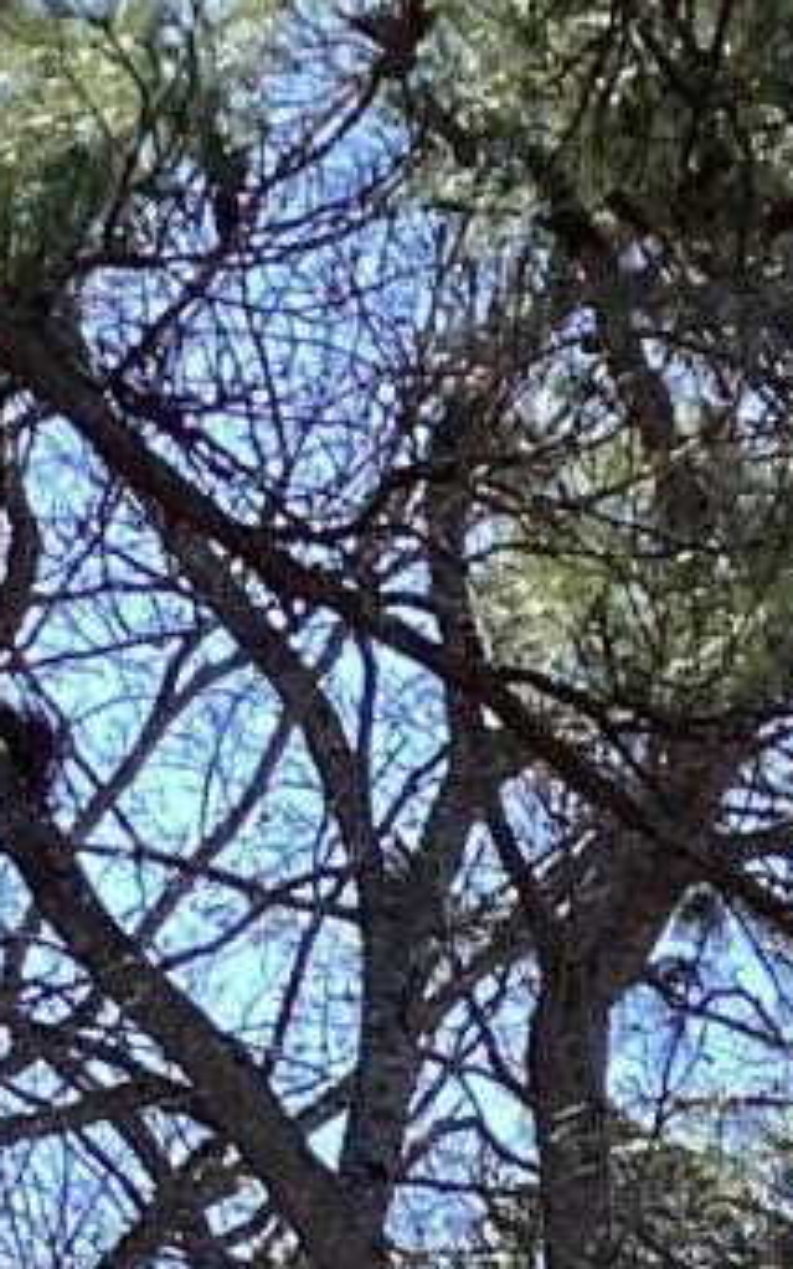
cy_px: 3710
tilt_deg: -1.6
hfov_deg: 6.1
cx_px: 2748
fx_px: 6677
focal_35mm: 193
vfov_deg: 9.0
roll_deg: -0.5
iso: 25
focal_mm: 3.3
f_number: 2.4
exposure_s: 1/547
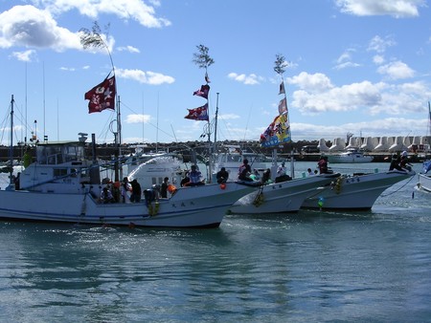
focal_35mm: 53
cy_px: 162
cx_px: 216
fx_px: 660
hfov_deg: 36.2
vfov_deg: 27.5
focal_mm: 8
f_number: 6.4
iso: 100
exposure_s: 1/364
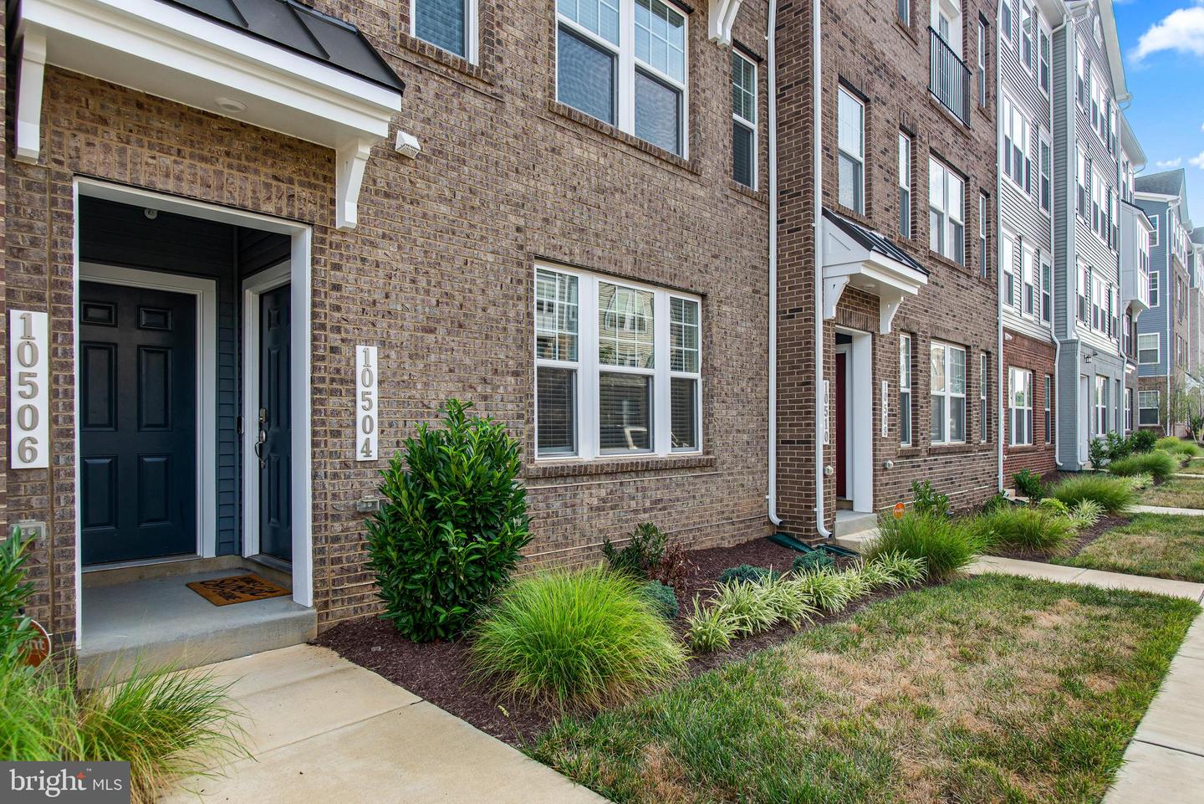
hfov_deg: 84.0
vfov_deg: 62.0
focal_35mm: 20
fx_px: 669
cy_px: 402
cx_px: 602
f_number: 4.5
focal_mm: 20
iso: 400
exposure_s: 1/640
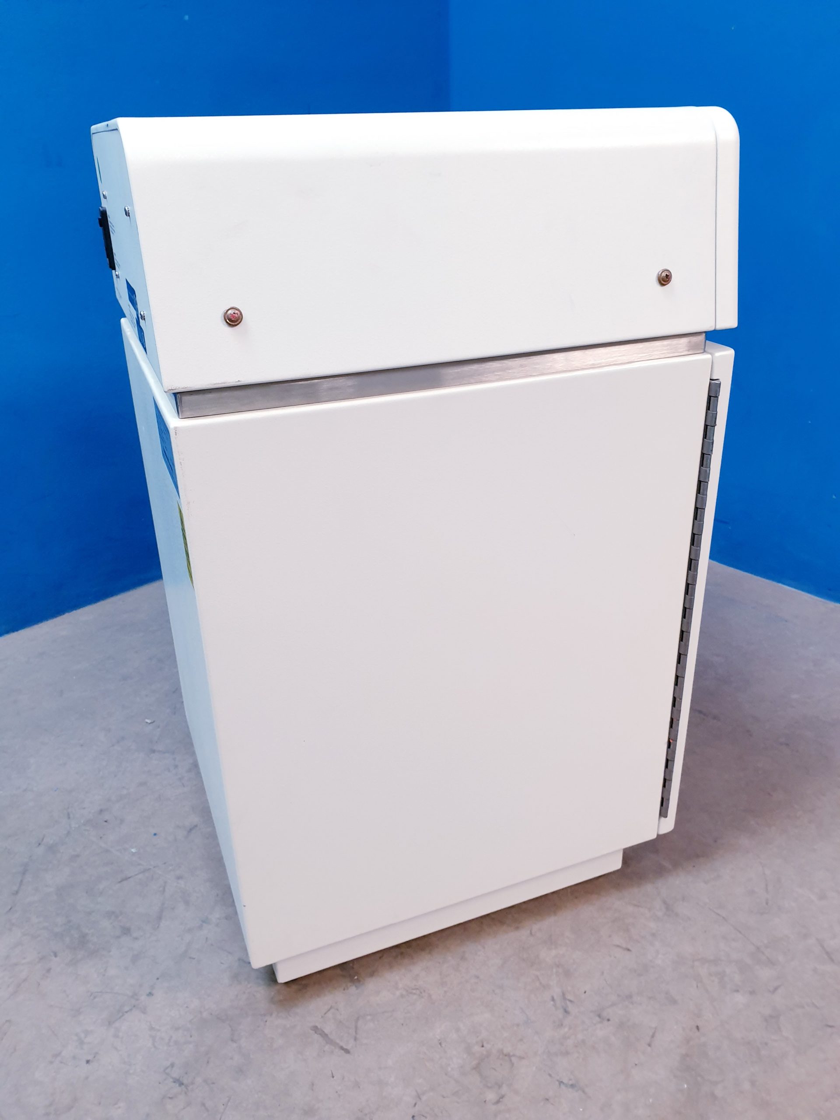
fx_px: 841
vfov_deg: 67.3
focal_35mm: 26
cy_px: 560
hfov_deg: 53.1
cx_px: 420
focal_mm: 4.3
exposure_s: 1/50
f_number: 2.4
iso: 200
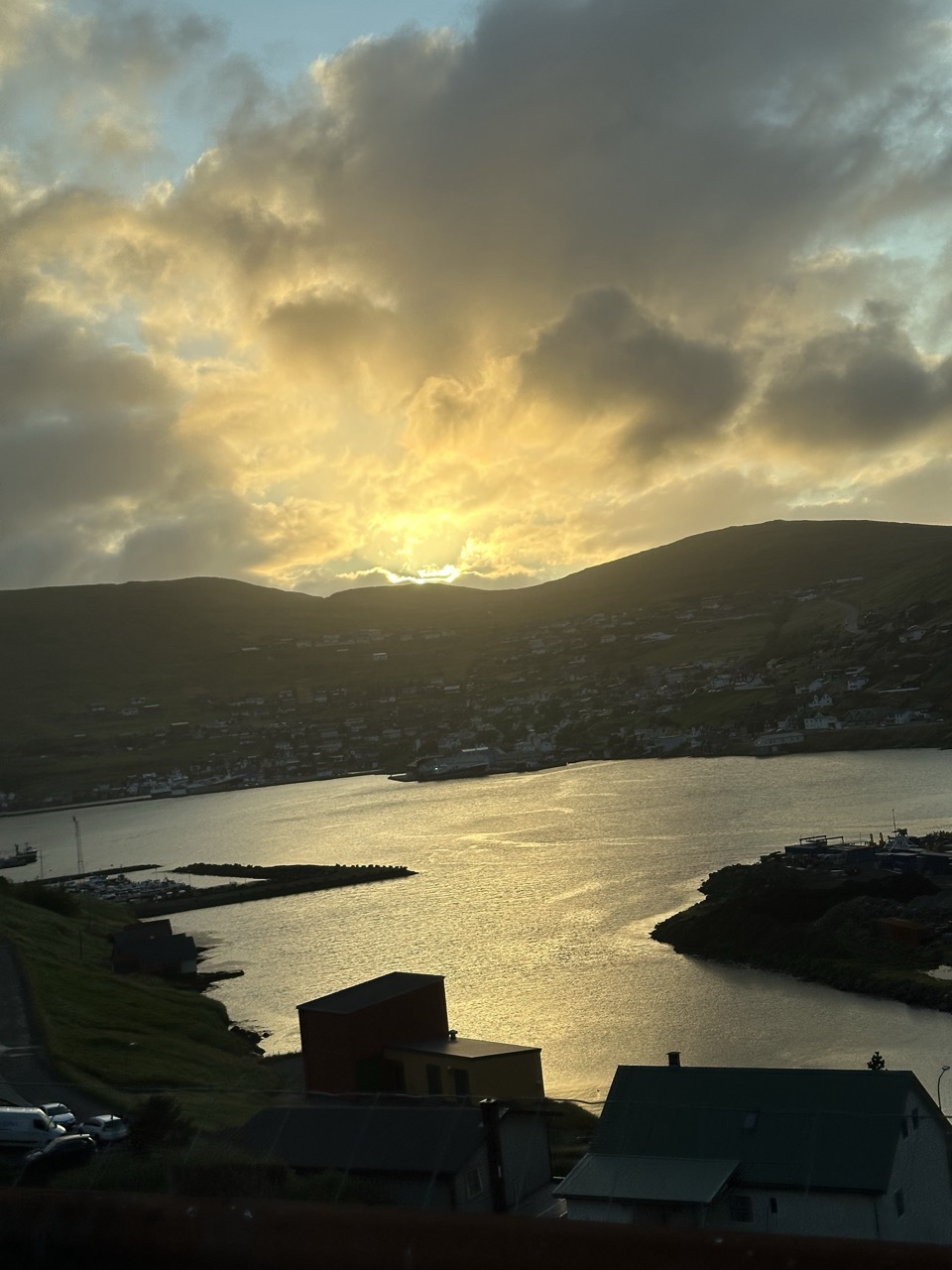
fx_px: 1760
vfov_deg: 39.7
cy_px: 635
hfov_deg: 30.3
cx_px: 476
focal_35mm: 48
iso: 64
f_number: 1.78
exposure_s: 1/4016
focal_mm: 6.86
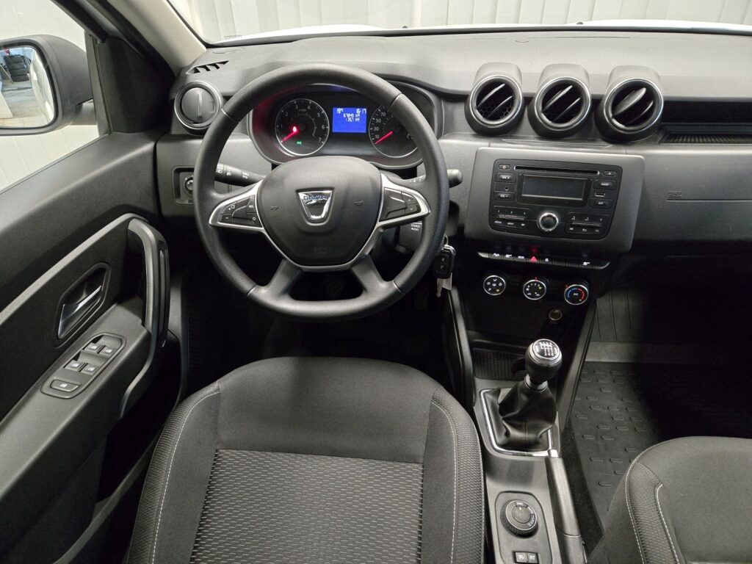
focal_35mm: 23
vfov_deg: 58.9
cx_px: 376
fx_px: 500
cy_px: 282
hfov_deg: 73.9
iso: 2000
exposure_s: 1/100
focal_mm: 5.4
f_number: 1.8
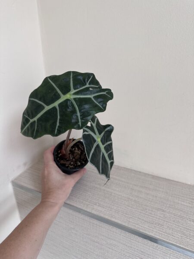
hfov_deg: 56.8
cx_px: 97
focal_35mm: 24
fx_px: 179
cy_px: 130
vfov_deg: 71.6
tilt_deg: -25.6
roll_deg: +0.6
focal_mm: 6.86
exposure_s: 1/84
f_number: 1.78
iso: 250
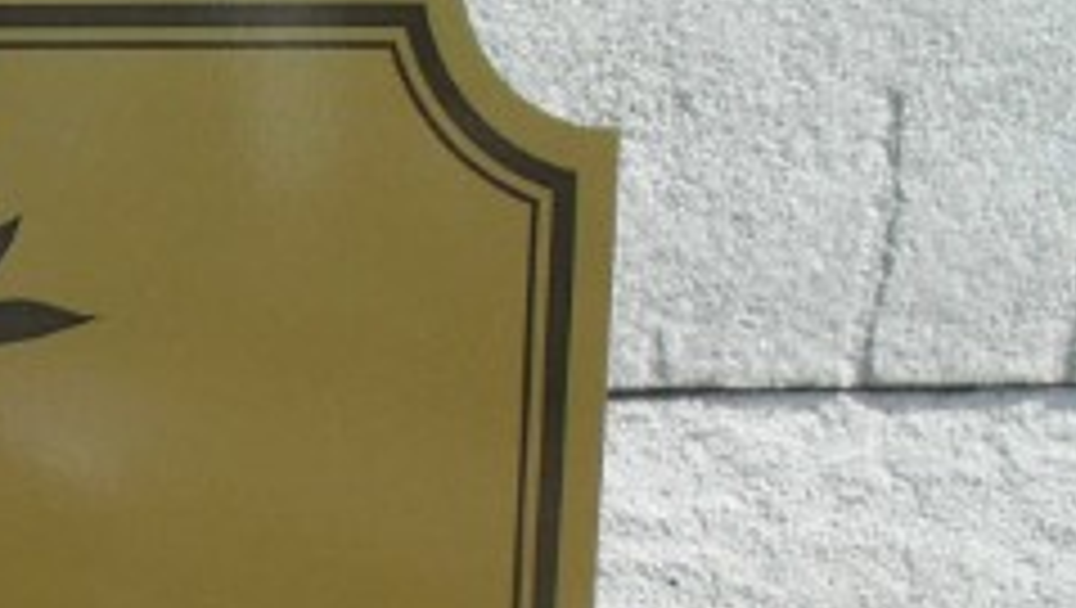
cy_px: 982
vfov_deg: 11.3
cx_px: -266
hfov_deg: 19.5
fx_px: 2913
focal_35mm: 102
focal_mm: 6.3
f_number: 8.4
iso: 100
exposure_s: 1/125
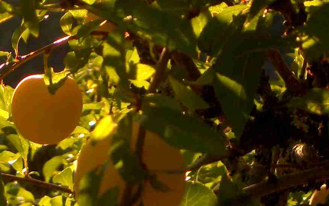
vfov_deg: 10.2
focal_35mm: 123
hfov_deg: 16.9
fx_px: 1103
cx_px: 241
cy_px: -133
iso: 100
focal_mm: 8
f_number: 2.8
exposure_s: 1/403
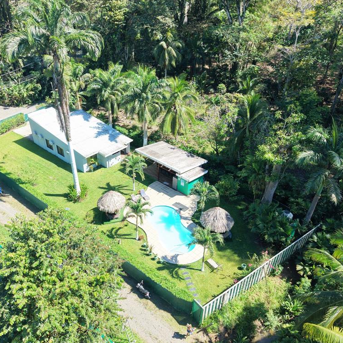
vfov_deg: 55.6
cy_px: 174
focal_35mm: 29
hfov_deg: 55.4
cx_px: 144
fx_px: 325
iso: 260
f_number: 1.8
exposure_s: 1/1000
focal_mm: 8.67
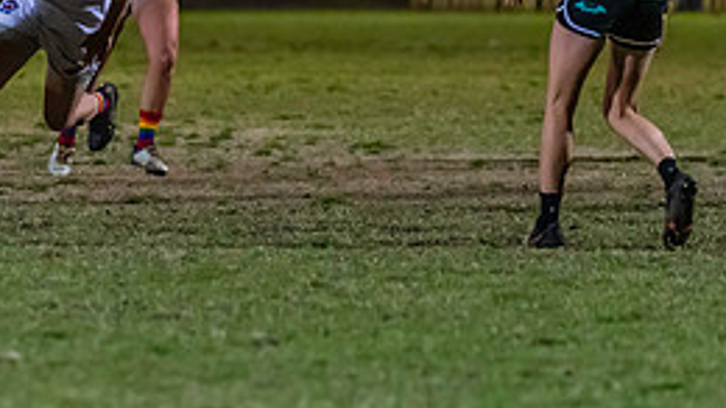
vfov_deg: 2.3
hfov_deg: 4.1
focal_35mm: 530
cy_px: 68
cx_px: -158
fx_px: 10199
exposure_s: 1/1000
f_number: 2.8
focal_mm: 195
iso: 10000
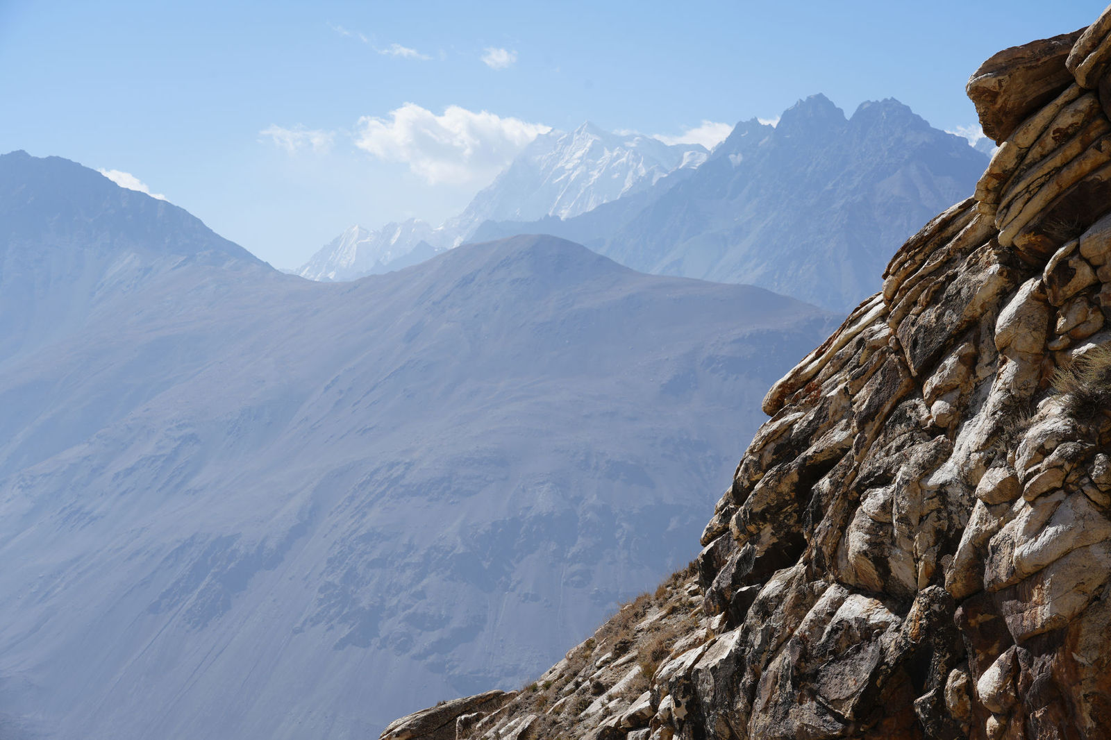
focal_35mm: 83
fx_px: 2561
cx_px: 556
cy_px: 370
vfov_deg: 16.4
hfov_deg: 24.5
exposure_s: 1/250
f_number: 10
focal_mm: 83
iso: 100
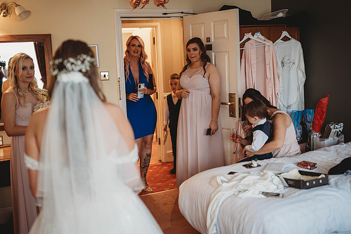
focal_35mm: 40
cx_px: 165
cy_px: 102
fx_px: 390
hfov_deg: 48.5
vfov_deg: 33.3
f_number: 1.8
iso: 1000
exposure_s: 1/125
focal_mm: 35
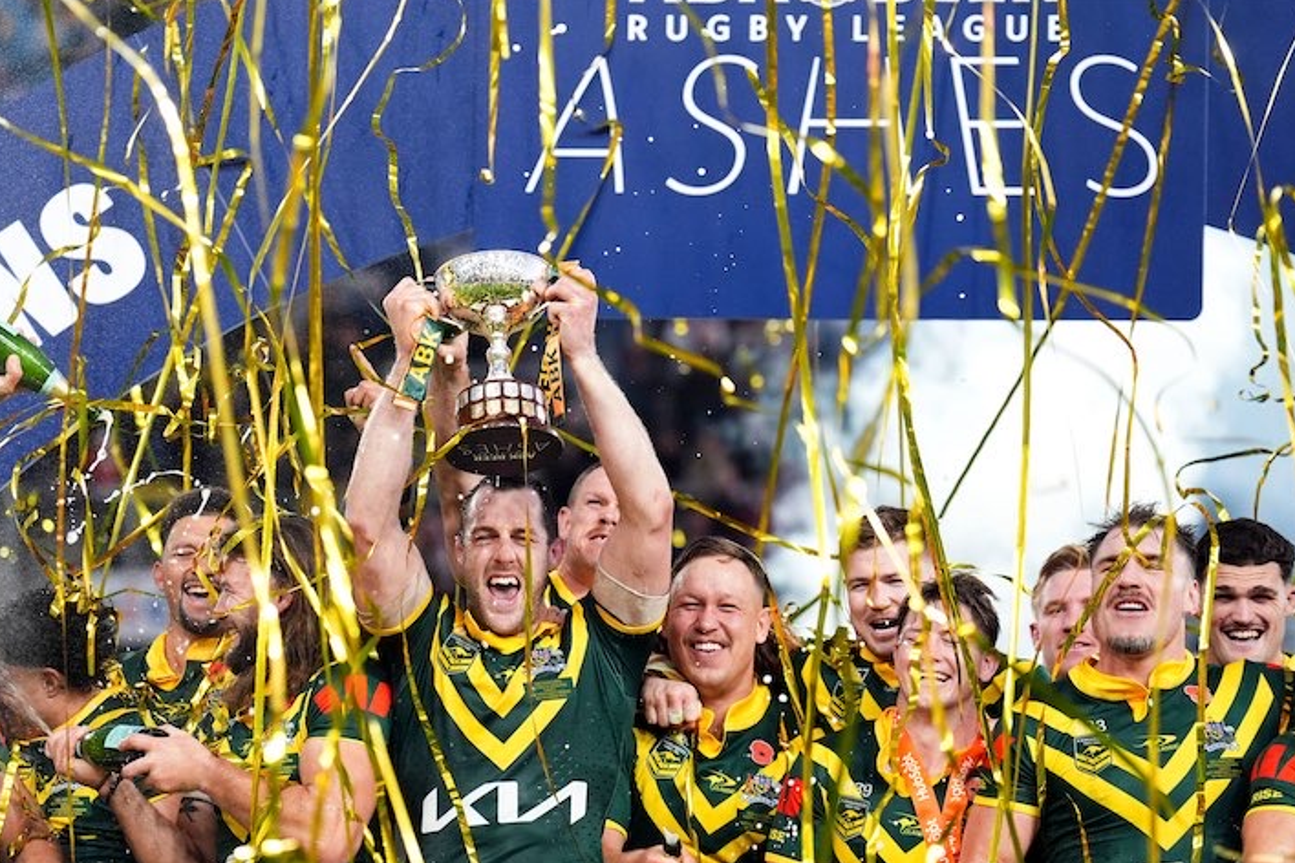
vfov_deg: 7.3
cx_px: 489
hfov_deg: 11.0
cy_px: 539
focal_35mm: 187
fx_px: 6726
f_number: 2.8
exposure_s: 1/1000
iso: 3200
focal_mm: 147
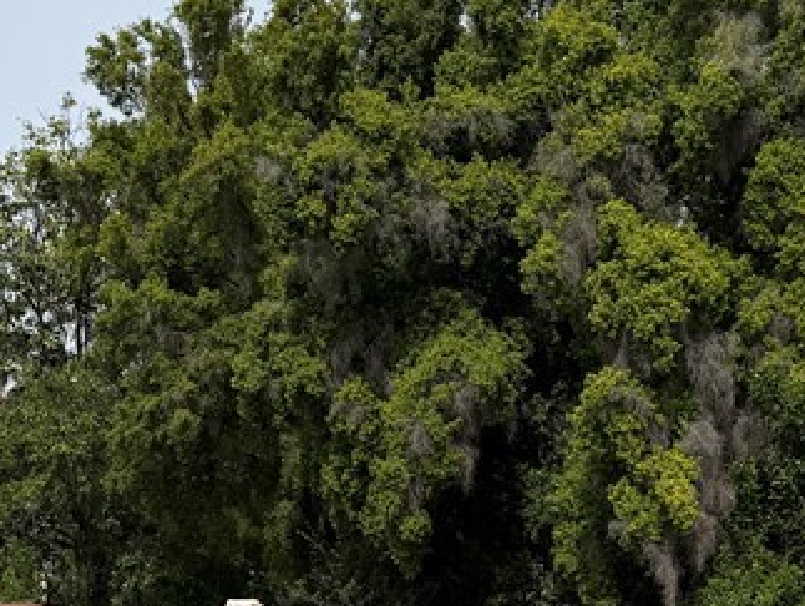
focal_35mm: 76
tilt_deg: -6.4
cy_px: 738
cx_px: 364
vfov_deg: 18.4
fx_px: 1769
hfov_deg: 25.6
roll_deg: +0.6
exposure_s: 1/6173
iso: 80
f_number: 1.78
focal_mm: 6.76
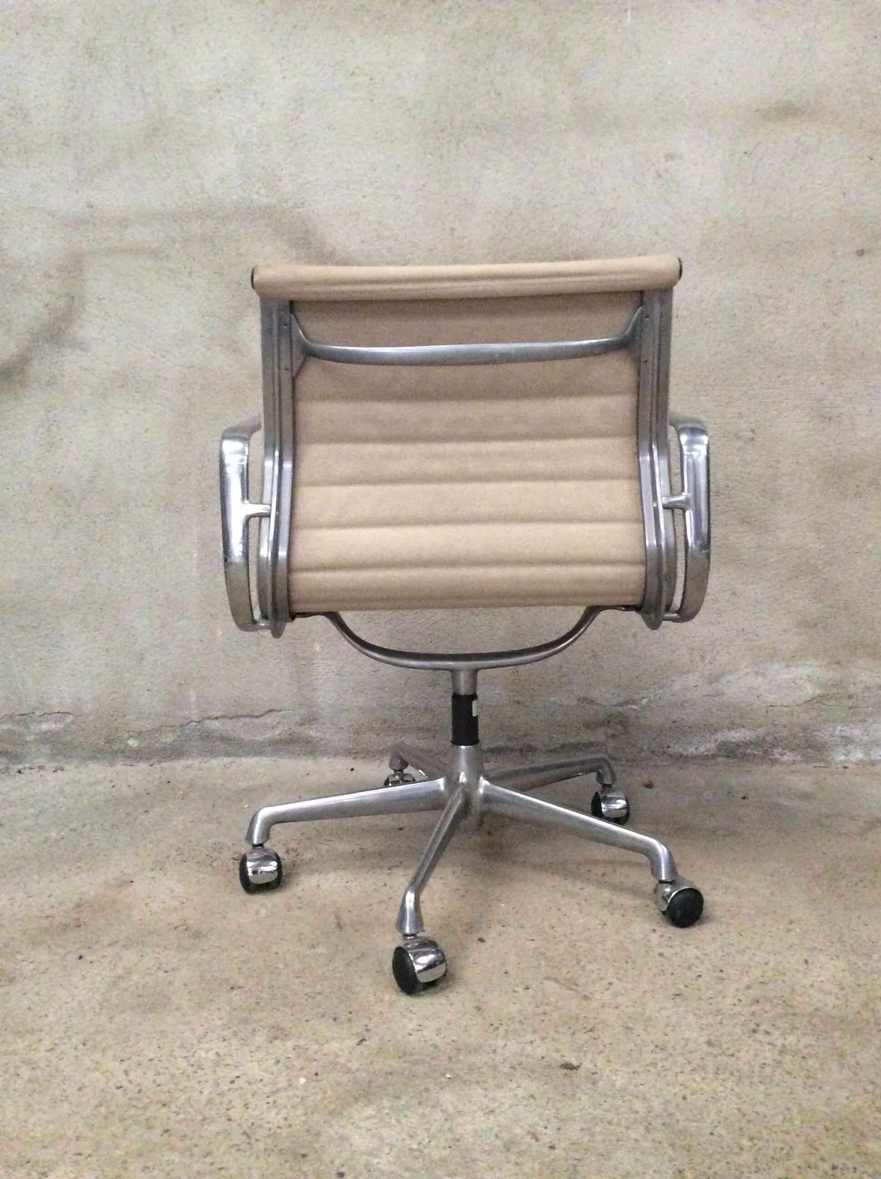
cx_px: 440
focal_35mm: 32
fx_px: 1089
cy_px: 590
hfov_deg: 44.1
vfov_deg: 56.9
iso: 500
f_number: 2.4
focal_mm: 3.3
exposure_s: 1/17
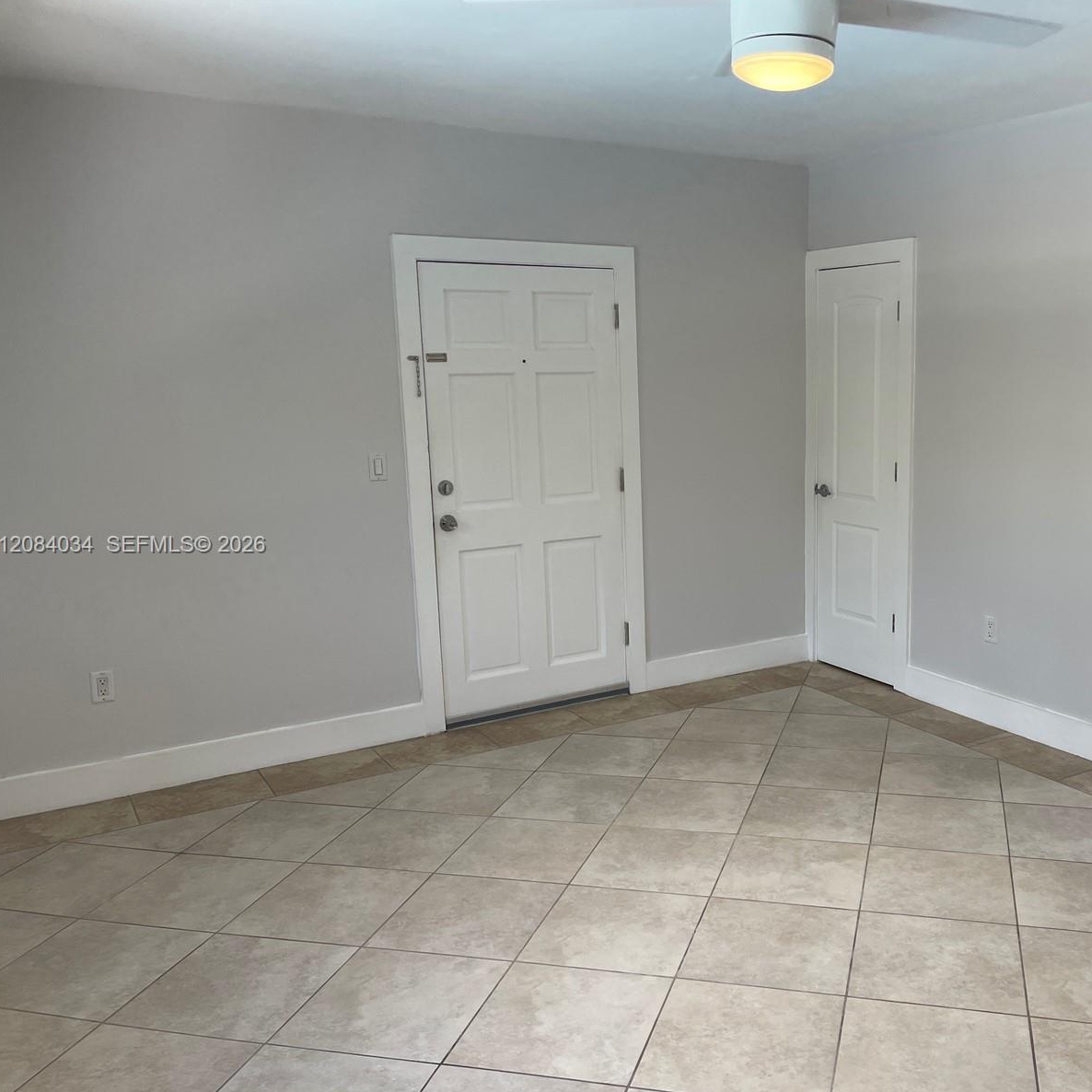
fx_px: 1106
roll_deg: +0.5
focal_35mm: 31
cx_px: 715
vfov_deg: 52.5
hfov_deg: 51.7
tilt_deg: -10.5
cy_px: 546
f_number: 1.6
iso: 50
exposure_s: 1/120
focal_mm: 5.1
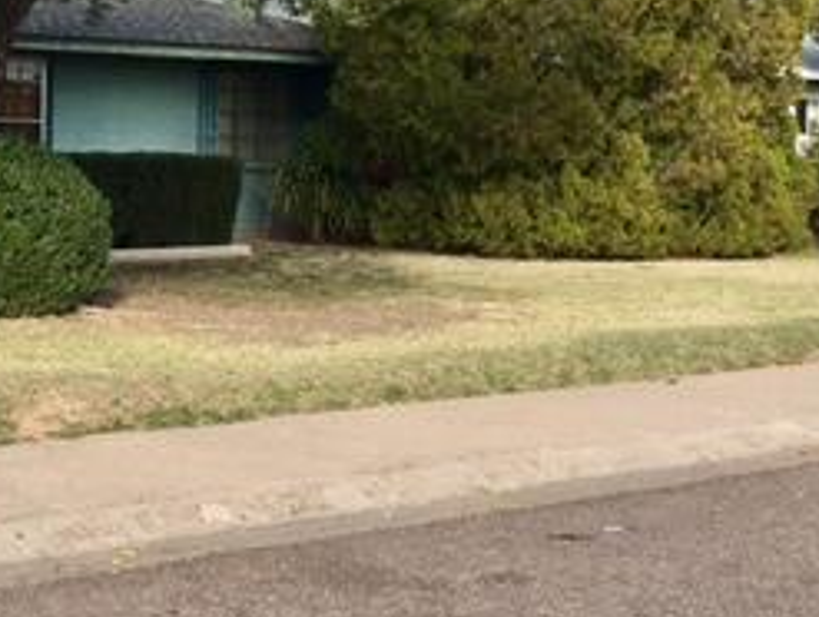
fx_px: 1777
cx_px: -99
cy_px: 53
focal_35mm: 75
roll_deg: -1.2
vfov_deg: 19.3
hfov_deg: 24.1
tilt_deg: +3.3
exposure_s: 1/938
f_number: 2.2
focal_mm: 4.15
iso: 25
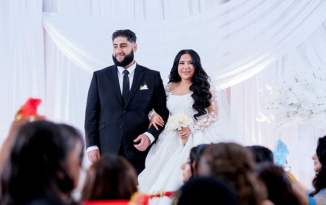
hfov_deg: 26.0
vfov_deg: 16.6
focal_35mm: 79
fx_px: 704
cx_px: 147
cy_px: 121
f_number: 2
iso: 640
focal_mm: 70
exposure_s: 1/160
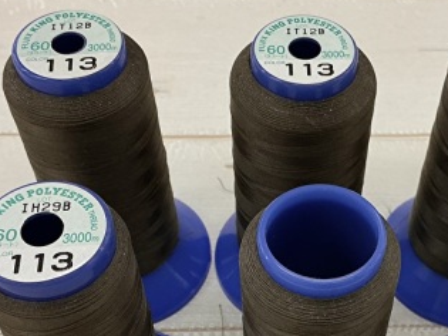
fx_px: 763
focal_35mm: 59
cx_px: 310
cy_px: 233
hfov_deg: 32.4
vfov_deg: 24.6
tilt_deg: -53.4
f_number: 1.8
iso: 64
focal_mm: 3
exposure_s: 1/120
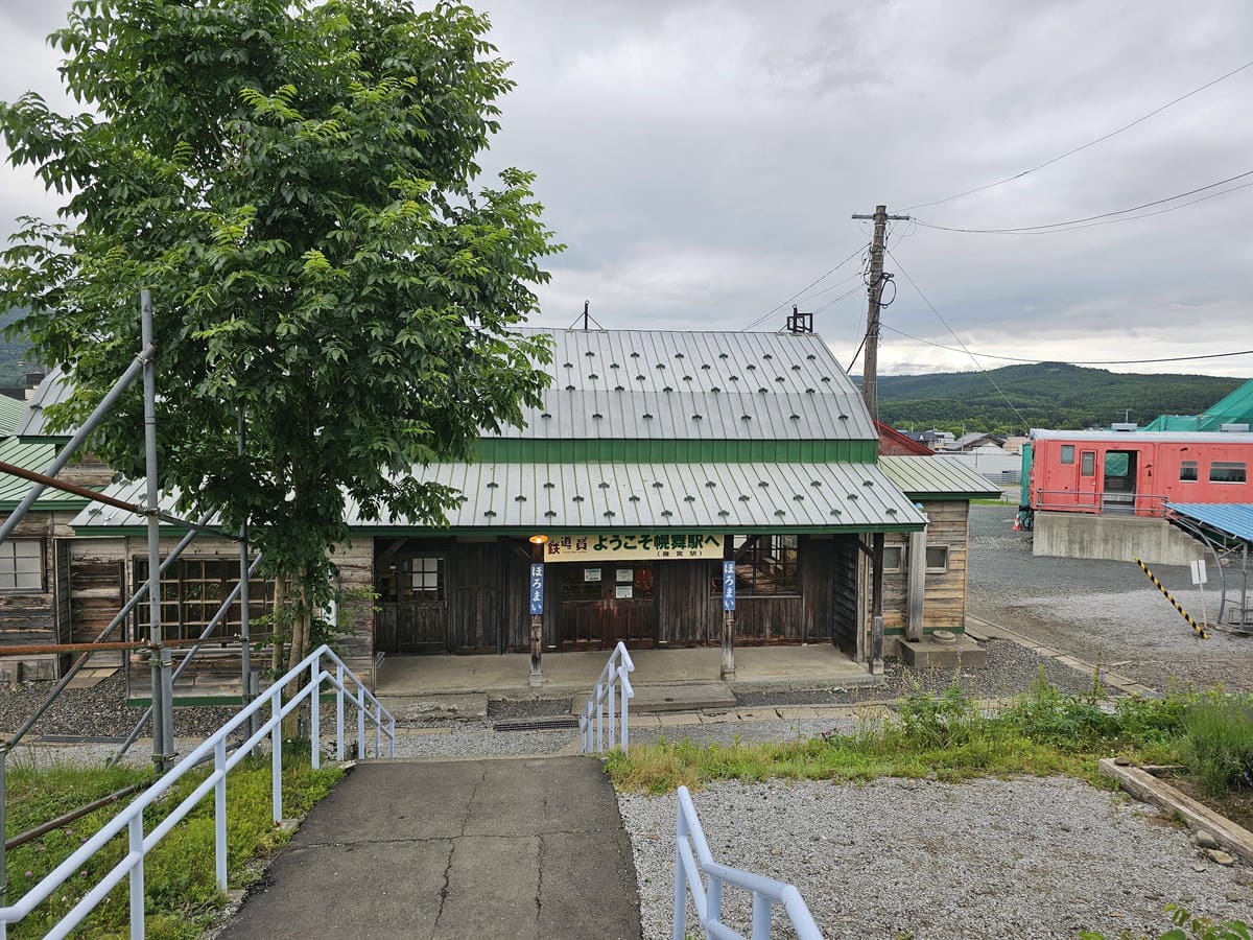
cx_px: 626
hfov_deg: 73.9
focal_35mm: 23
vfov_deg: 58.9
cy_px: 470
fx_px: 833
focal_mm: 6.3
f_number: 1.7
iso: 16
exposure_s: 1/120
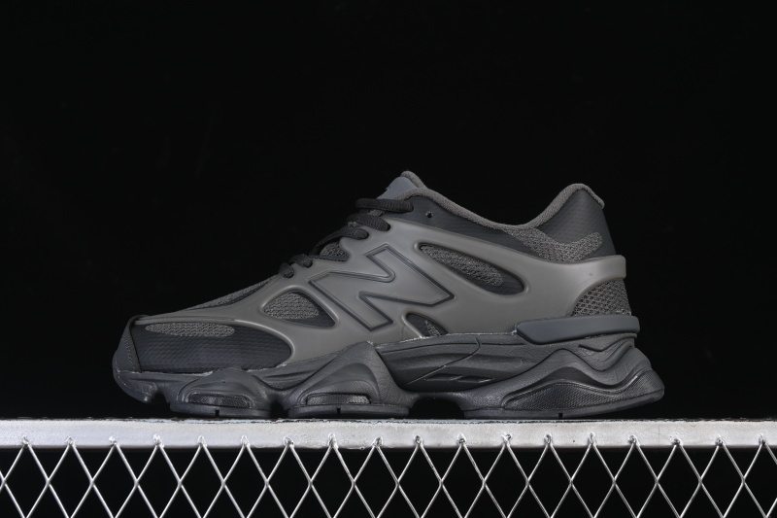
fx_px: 1618
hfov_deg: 27.0
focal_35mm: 75
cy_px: 259
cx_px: 388
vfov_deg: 18.2
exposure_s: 1/60
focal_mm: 50
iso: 160
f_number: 6.3
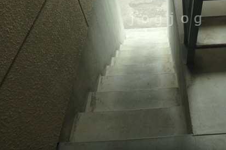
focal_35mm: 34
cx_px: 167
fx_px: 213
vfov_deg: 36.8
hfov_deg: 53.5
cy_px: 19
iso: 200
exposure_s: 1/40
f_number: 3.5
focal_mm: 3.7
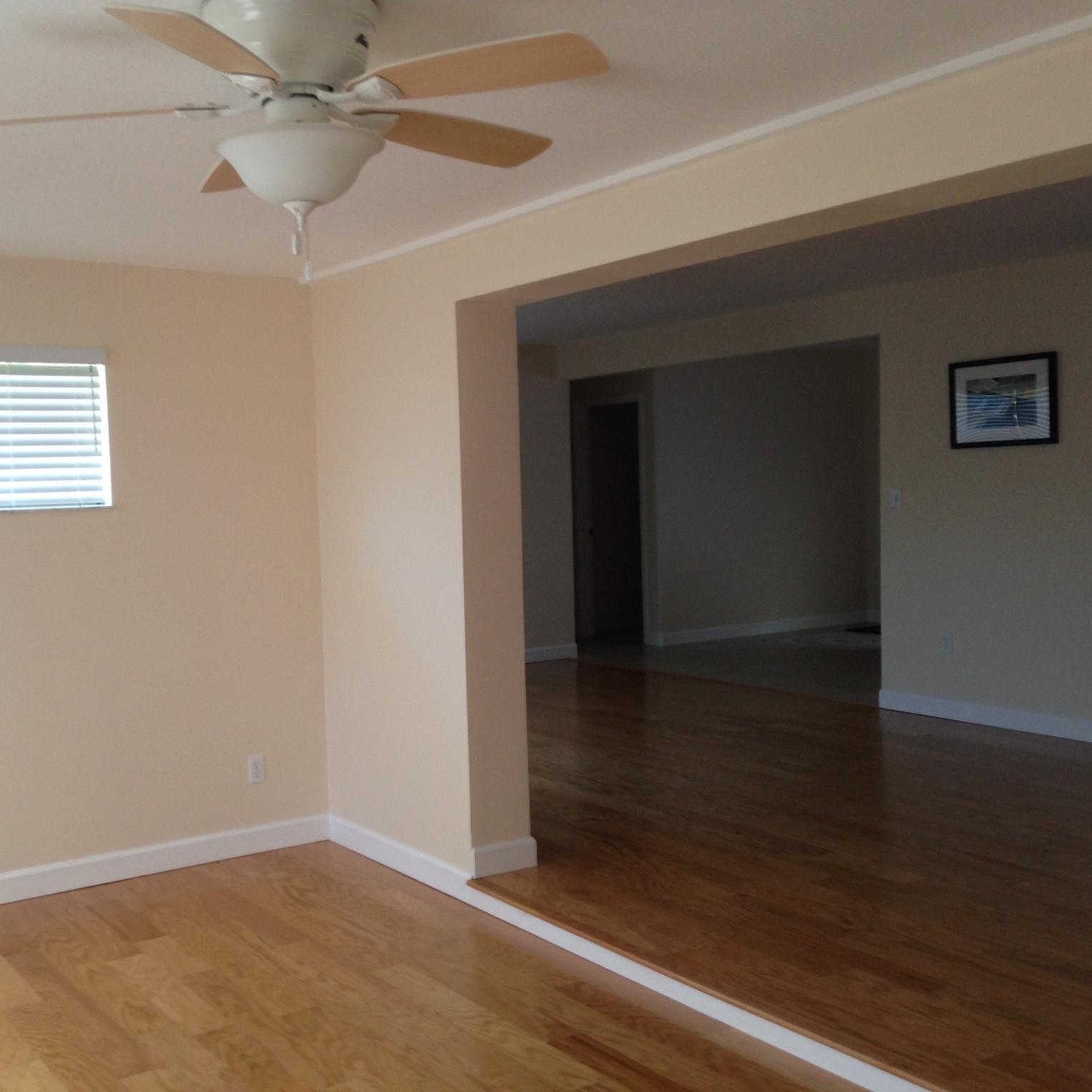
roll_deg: +3.7
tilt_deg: -3.6
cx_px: 394
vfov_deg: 42.8
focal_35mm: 39
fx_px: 1392
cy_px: 545
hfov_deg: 42.4
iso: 64
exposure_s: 1/20
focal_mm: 4.12
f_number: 2.4
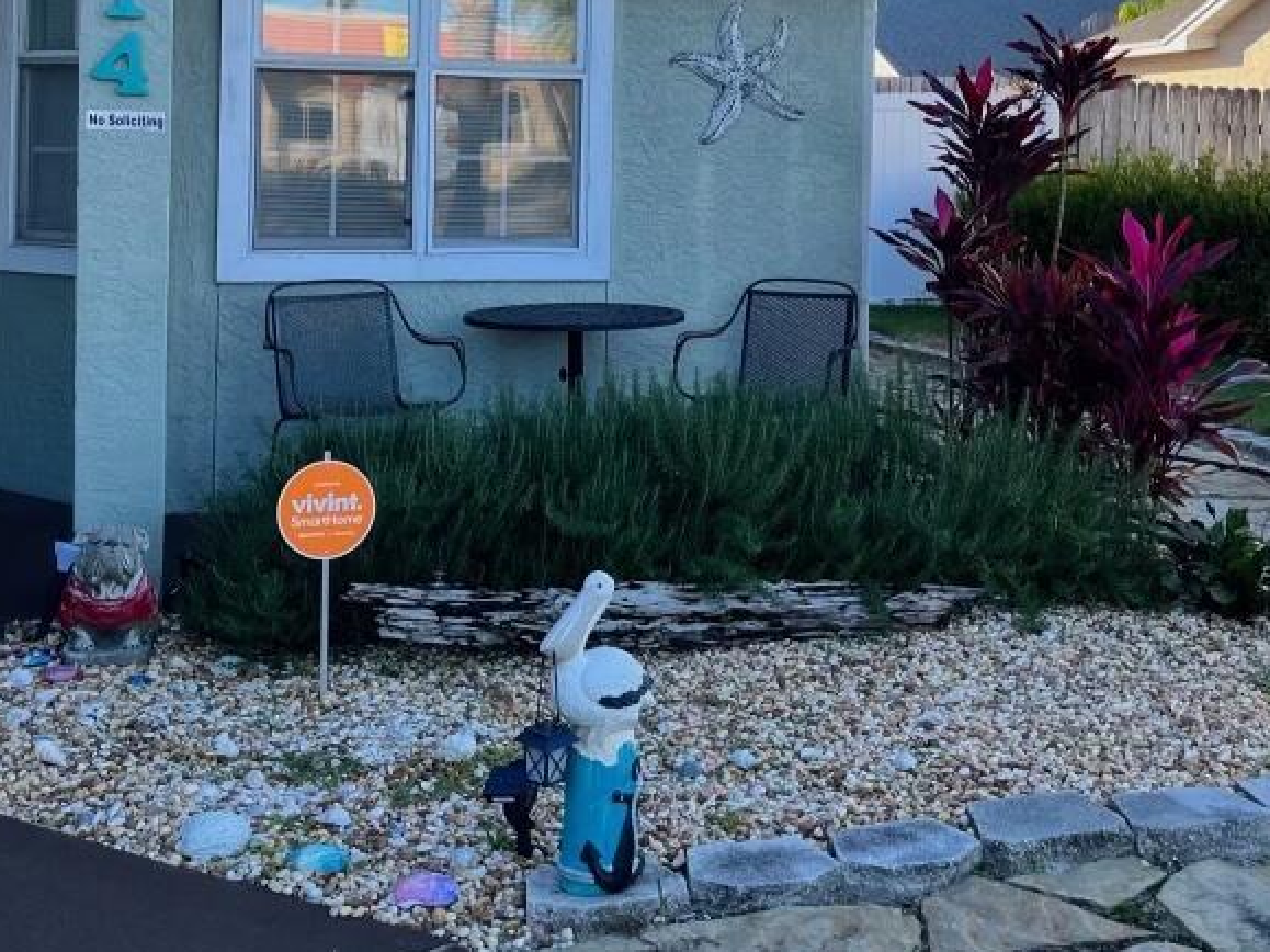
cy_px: 138
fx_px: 1687
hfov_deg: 41.2
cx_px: 658
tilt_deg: +0.4
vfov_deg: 30.4
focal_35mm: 46
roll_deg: -0.5
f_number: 1.6
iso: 50
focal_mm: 5.1
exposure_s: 1/1036
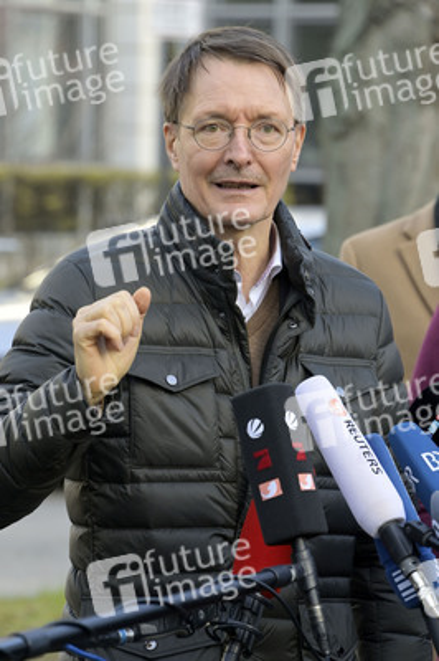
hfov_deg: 7.2
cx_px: 220
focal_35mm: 190
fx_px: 3481
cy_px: 330
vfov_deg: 10.8
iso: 2000
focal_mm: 190
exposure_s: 1/400
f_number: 7.1
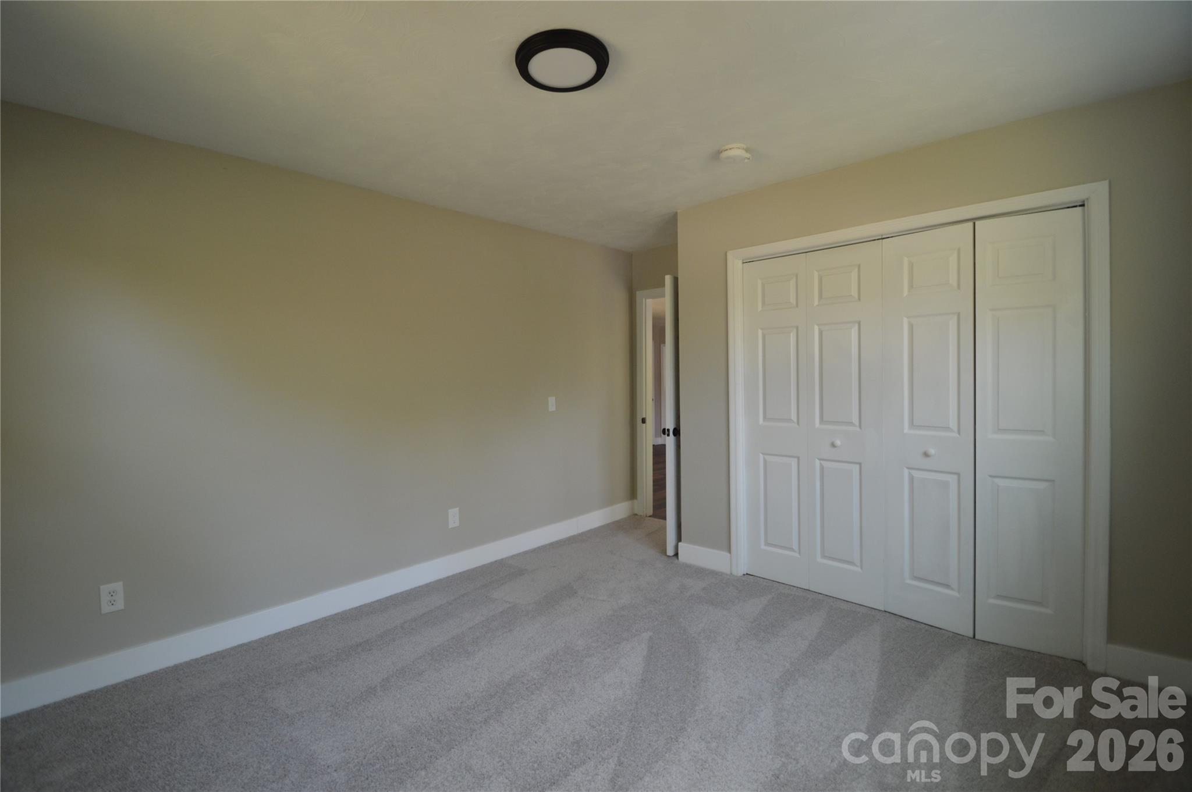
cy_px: 396
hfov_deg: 100.4
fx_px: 496
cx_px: 596
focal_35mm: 15
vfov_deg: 77.2
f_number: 3.5
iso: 450
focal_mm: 10
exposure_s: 1/60
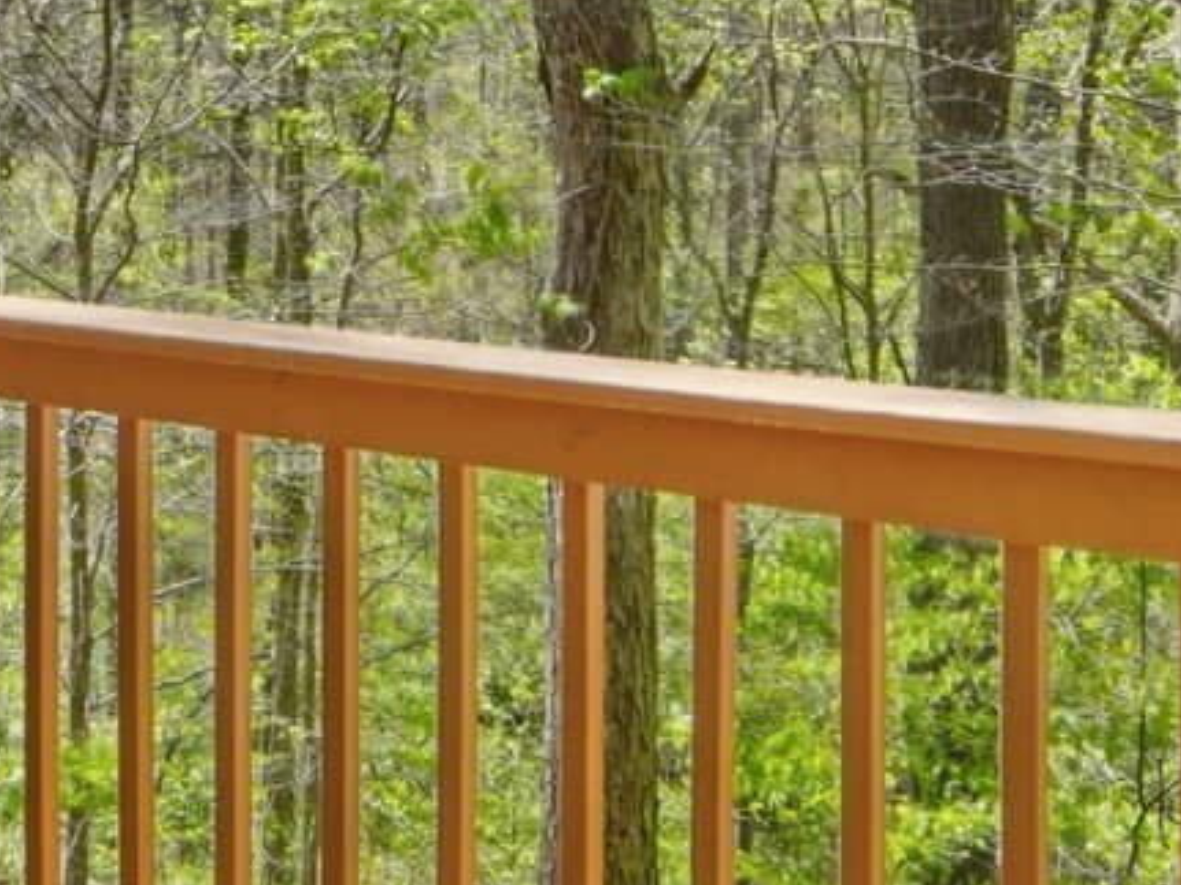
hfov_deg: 28.9
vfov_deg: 22.2
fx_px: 2183
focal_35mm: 64
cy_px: 42
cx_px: 96
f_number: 8
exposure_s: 1/200
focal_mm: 14
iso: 400
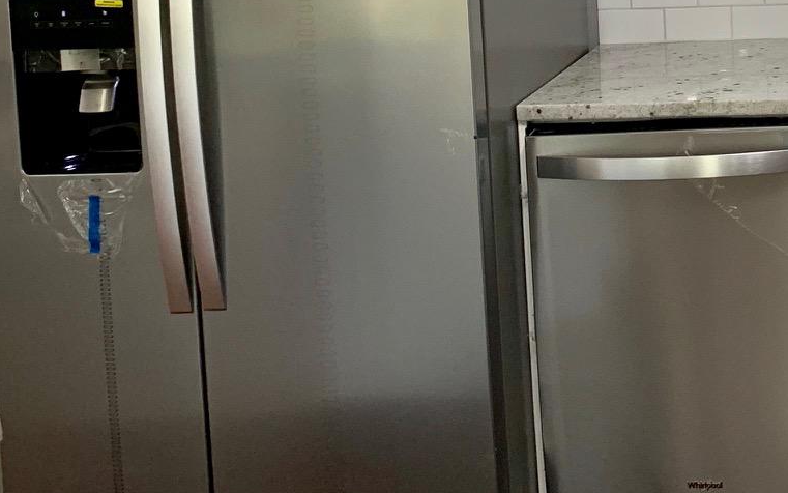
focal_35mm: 73
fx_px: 1568
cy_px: -141
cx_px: 875
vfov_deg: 16.9
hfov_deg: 26.0
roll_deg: +2.6
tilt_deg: -1.8
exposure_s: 1/75
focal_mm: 4.25
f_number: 1.8
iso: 100
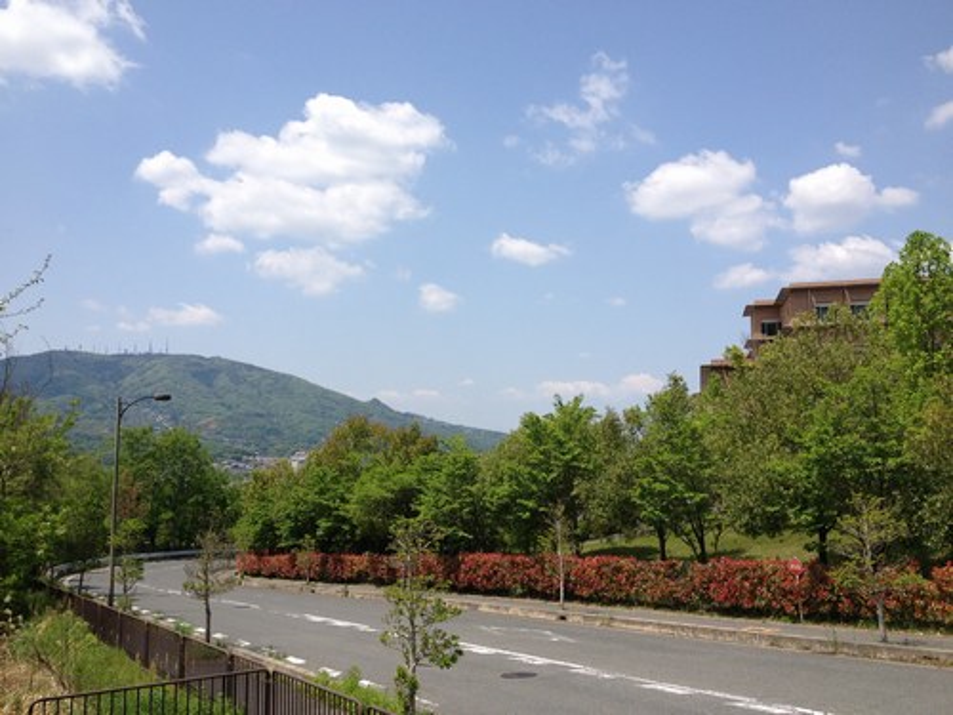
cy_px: 358
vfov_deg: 40.7
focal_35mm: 35
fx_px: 964
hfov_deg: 52.6
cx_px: 476
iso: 50
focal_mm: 4.28
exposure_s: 1/1905
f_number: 2.4
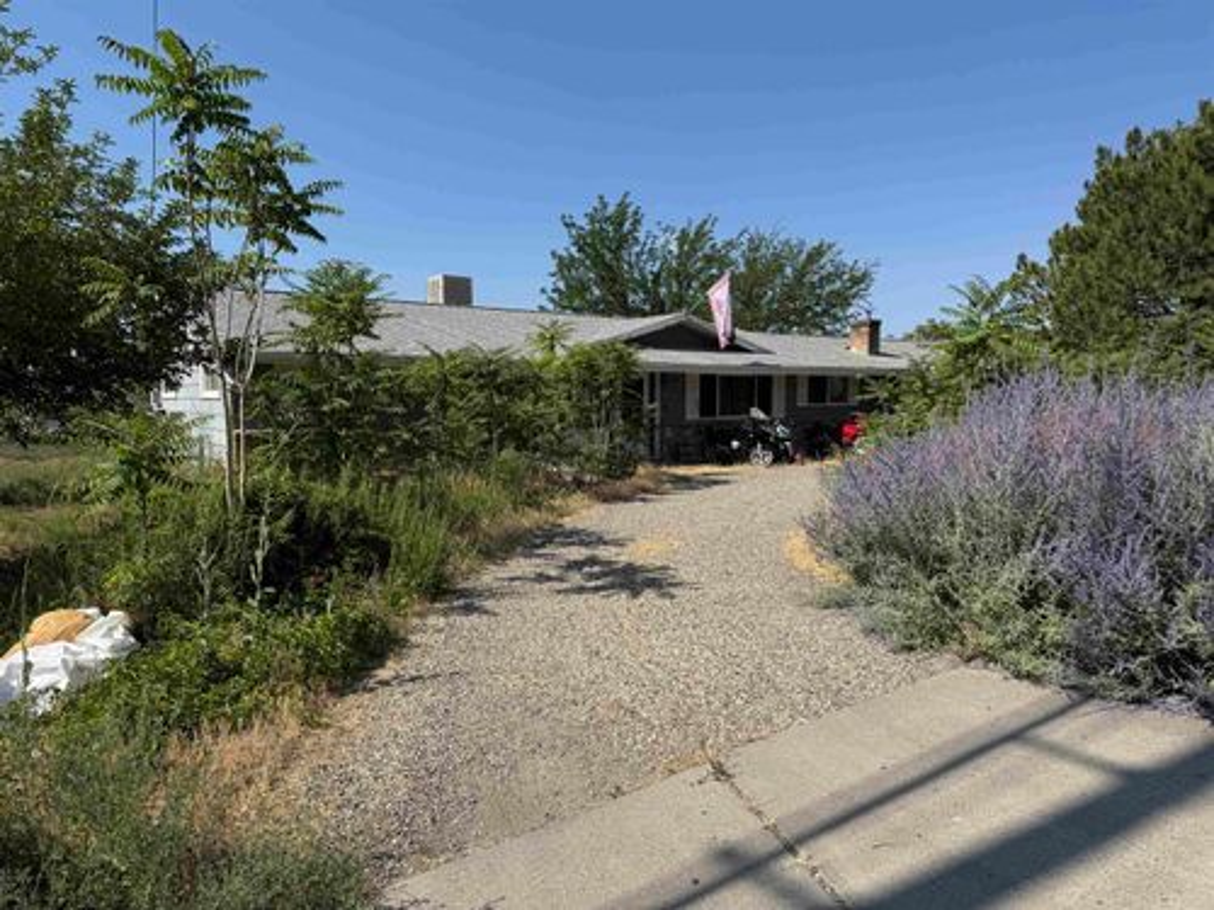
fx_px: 842
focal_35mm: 24
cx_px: 607
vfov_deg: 56.8
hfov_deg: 71.6
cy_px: 455
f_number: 1.78
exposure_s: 1/5348
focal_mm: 6.76
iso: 80
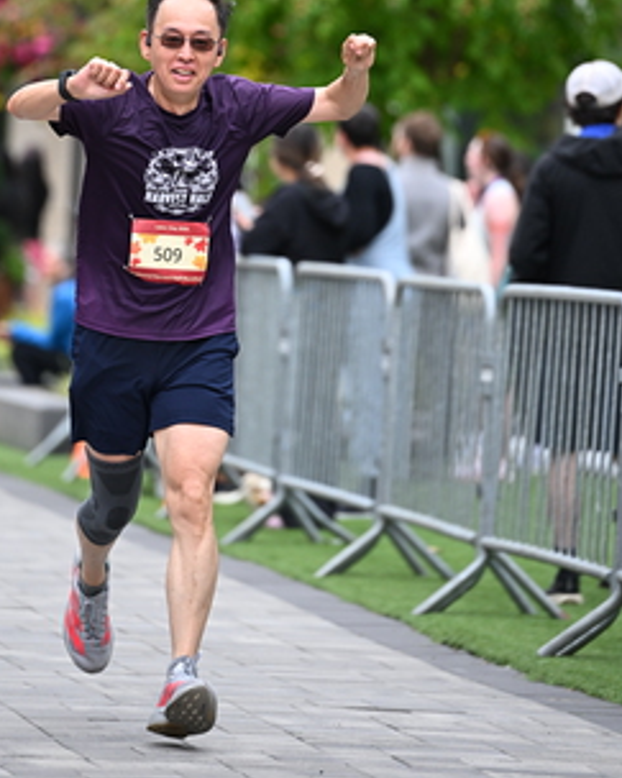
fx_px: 7828
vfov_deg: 5.7
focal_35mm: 340
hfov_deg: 4.6
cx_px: 252
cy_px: 131
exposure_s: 1/2000
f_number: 2.8
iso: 800
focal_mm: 200
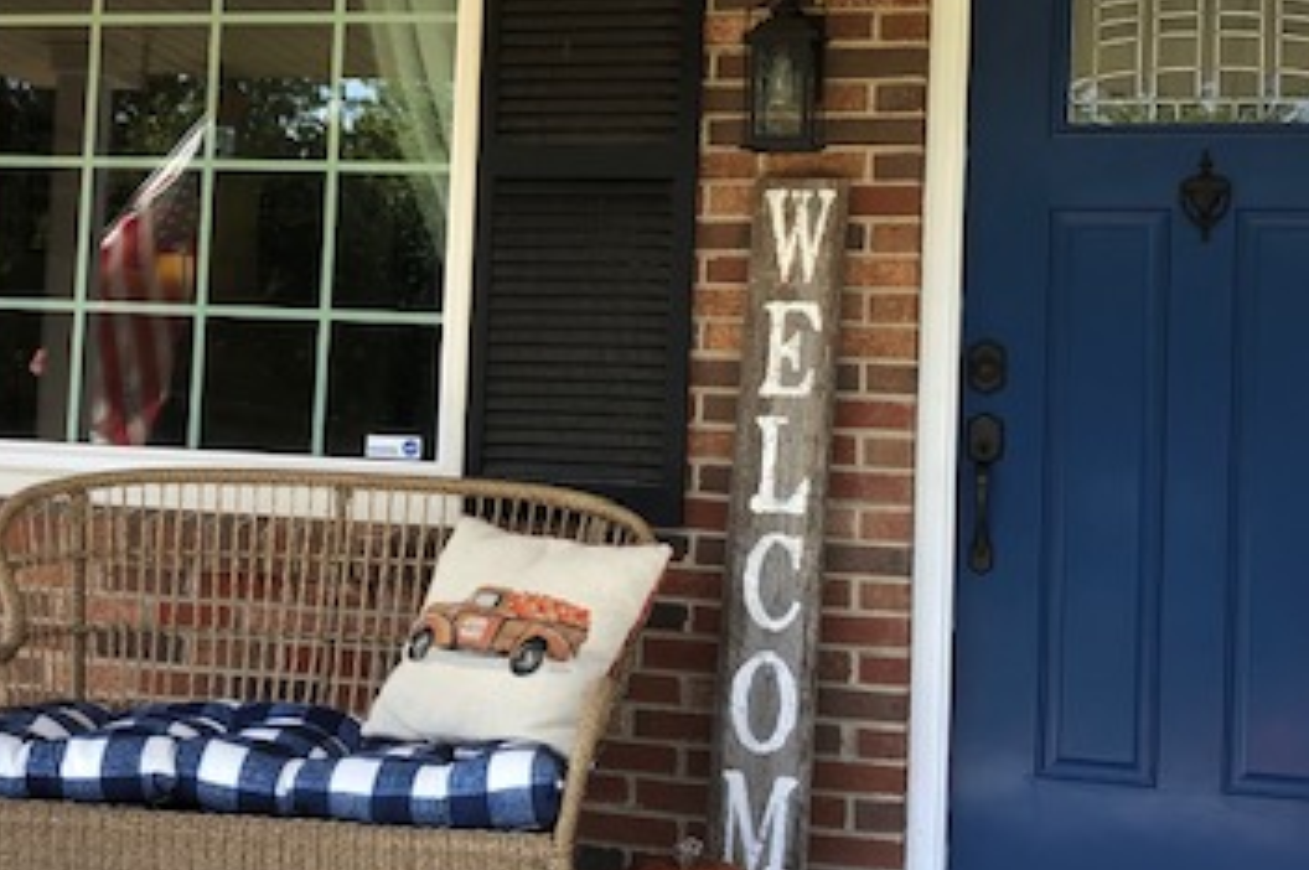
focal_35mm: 53
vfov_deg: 25.4
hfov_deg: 37.5
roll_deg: -2.7
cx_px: 606
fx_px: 1925
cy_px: 346
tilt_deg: +0.7
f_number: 1.8
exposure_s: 1/292
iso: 20
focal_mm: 3.99
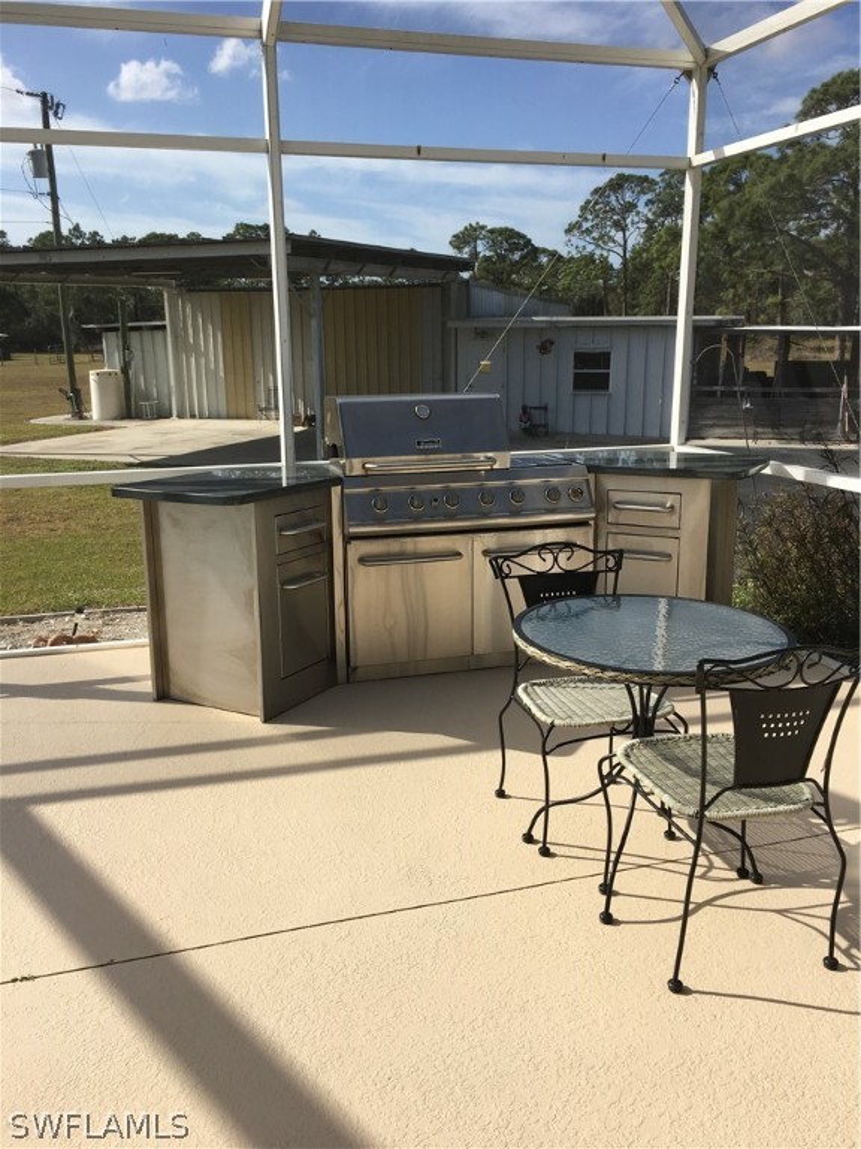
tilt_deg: -15.9
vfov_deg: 61.7
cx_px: 430
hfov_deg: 48.2
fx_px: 962
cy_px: 574
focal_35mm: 29
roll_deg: -0.4
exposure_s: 1/1221
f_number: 2.2
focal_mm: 4.15
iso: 25
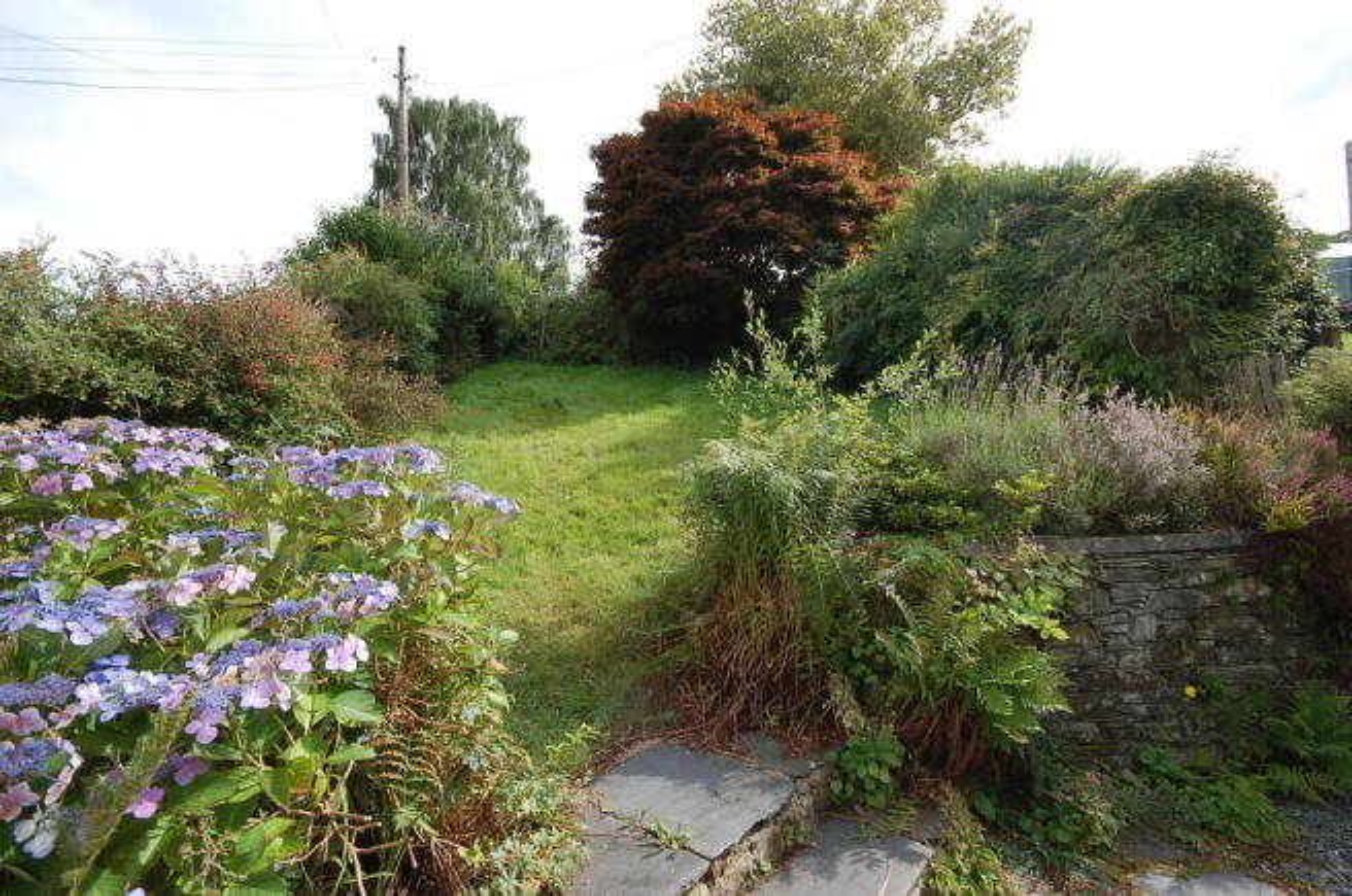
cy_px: 448
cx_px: 676
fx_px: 647
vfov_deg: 69.5
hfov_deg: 92.5
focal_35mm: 17
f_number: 7.1
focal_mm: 11.5
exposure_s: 1/200
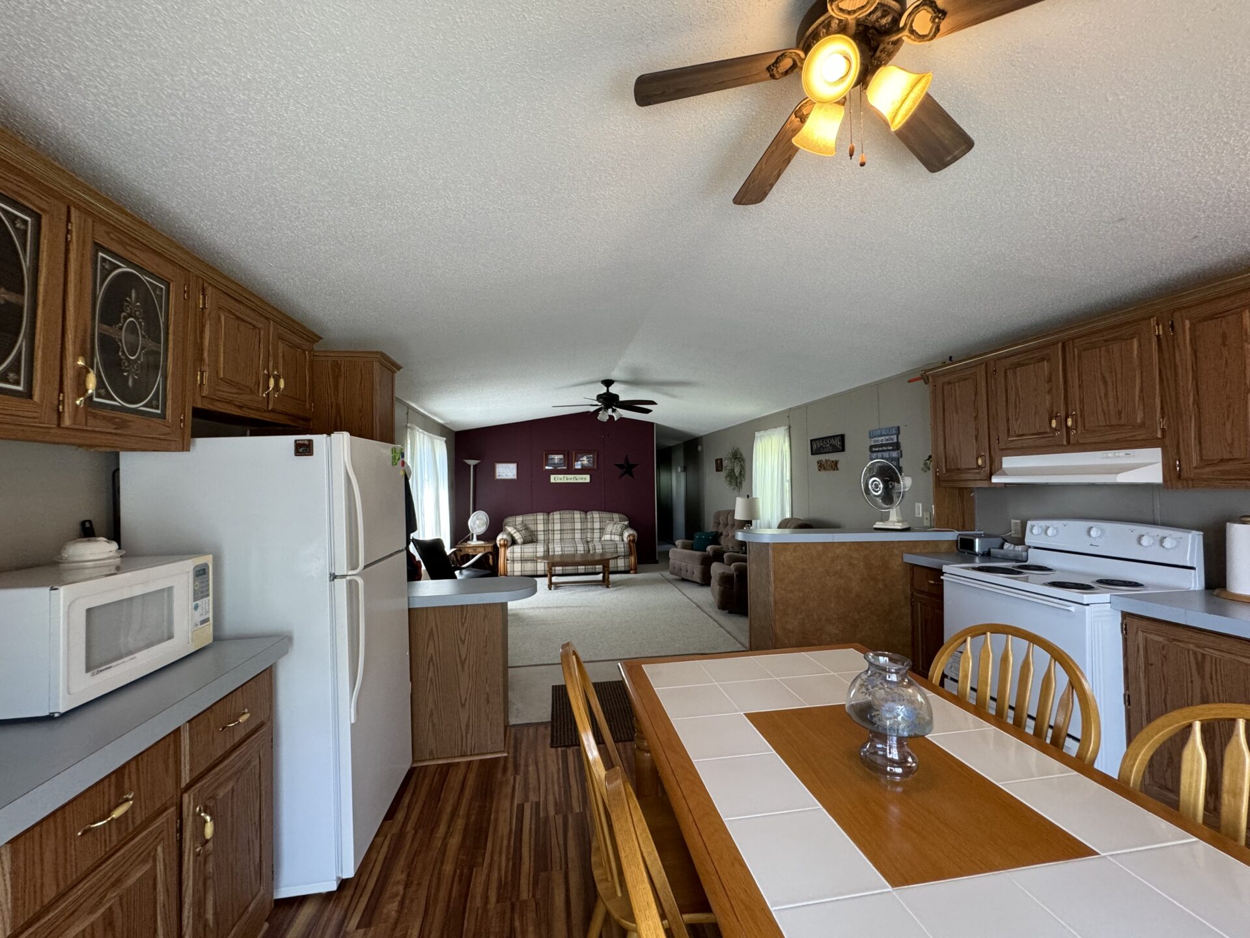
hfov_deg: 102.1
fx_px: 506
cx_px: 625
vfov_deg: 85.7
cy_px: 469
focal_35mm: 14
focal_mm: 2.22
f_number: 2.2
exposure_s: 1/120
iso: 200
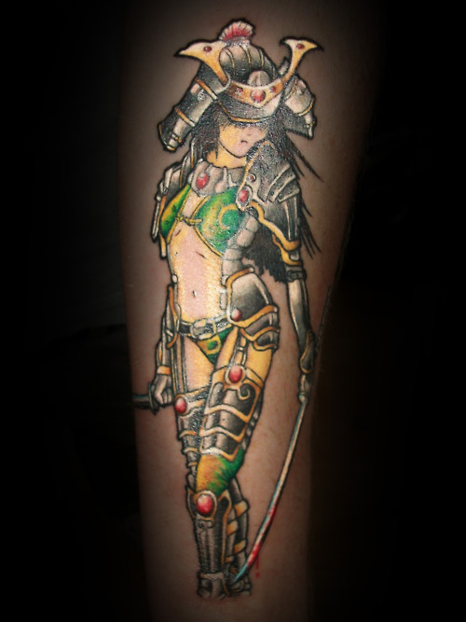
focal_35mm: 34
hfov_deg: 41.8
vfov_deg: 54.0
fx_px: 610
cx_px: 233
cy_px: 311
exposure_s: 1/60
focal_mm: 5.7
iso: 120
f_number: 2.8
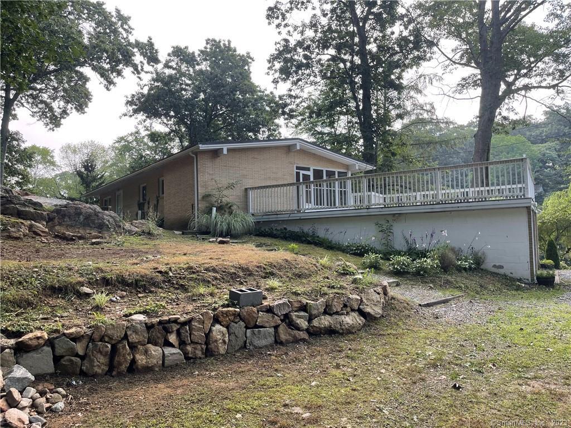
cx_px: 286
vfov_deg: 53.1
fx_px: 429
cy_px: 214
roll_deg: +1.2
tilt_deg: +2.8
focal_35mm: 26
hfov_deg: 67.3
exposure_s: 1/457
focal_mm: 5.1
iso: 32
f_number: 1.6
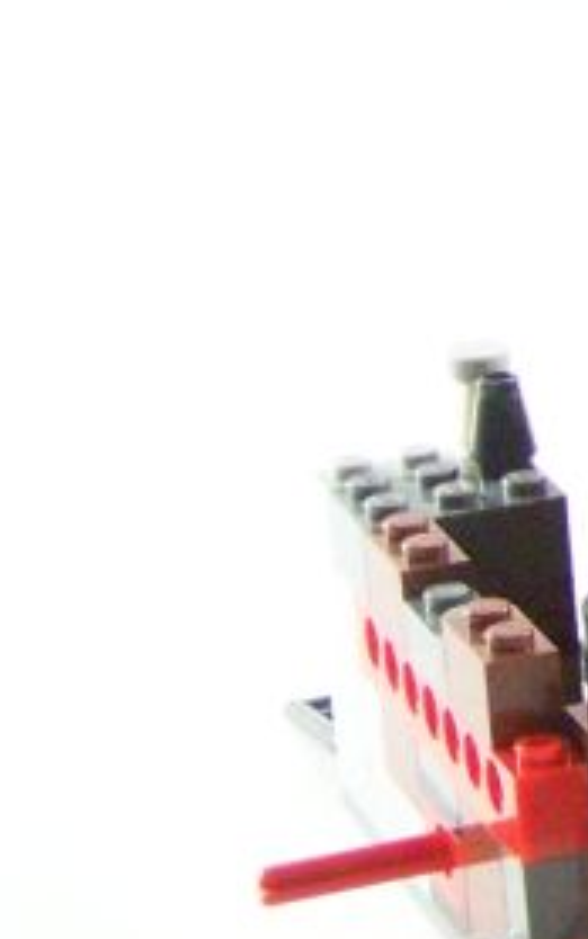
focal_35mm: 168
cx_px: 1426
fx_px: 4303
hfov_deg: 7.3
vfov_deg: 12.4
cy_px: 172
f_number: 3.2
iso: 400
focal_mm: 7.1
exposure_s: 1/45
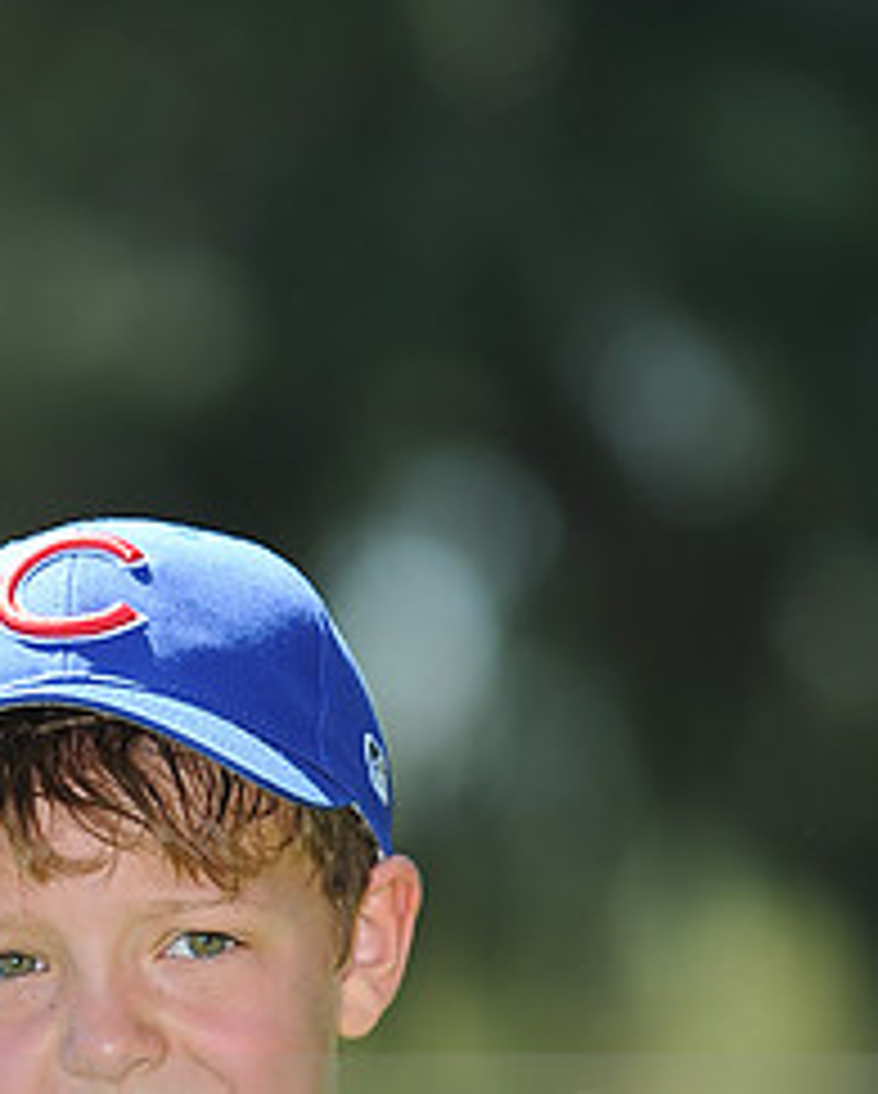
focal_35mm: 447
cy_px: 1117
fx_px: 14492
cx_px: 153
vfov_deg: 4.3
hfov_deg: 3.5
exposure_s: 1/640
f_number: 4.5
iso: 200
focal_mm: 200
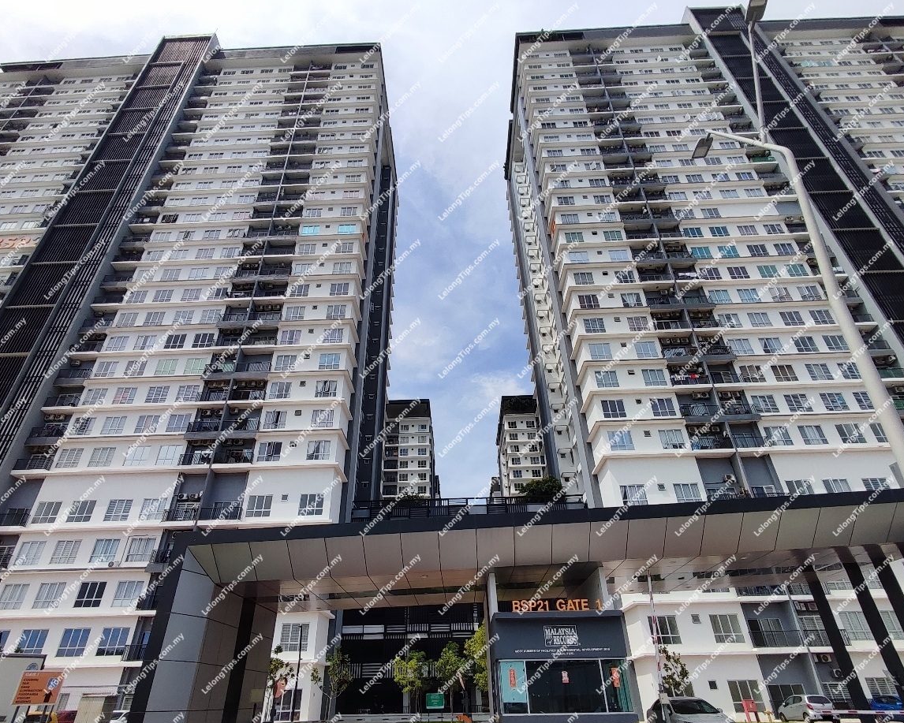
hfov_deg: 89.6
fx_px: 455
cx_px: 448
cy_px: 362
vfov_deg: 77.0
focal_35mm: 17
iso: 50
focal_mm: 1.65
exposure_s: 1/2027
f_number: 2.2
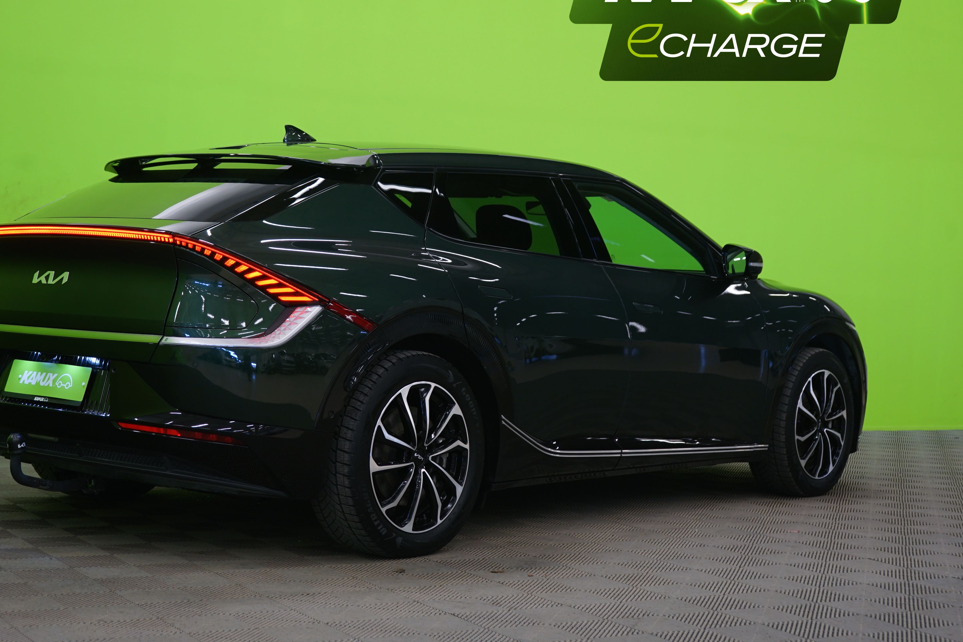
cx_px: 407
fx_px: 1551
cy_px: 270
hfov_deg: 34.4
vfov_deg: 23.4
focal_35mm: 58
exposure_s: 1/10
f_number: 4.5
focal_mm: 50
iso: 400
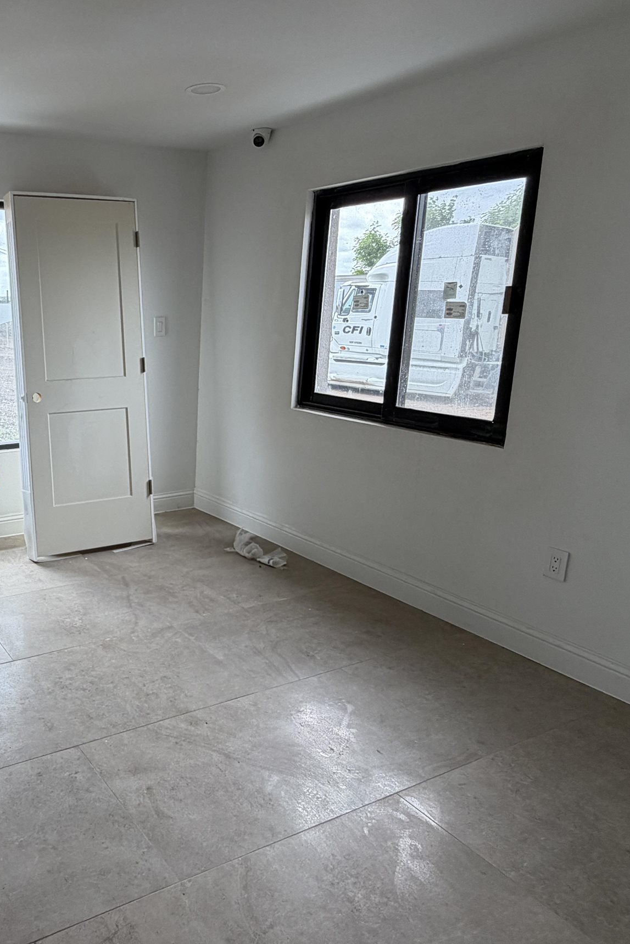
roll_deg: -0.1
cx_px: 48
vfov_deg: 69.3
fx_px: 682
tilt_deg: -11.8
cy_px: 437
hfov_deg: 44.5
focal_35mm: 26
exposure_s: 1/134
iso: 50
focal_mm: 2.22
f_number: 2.2
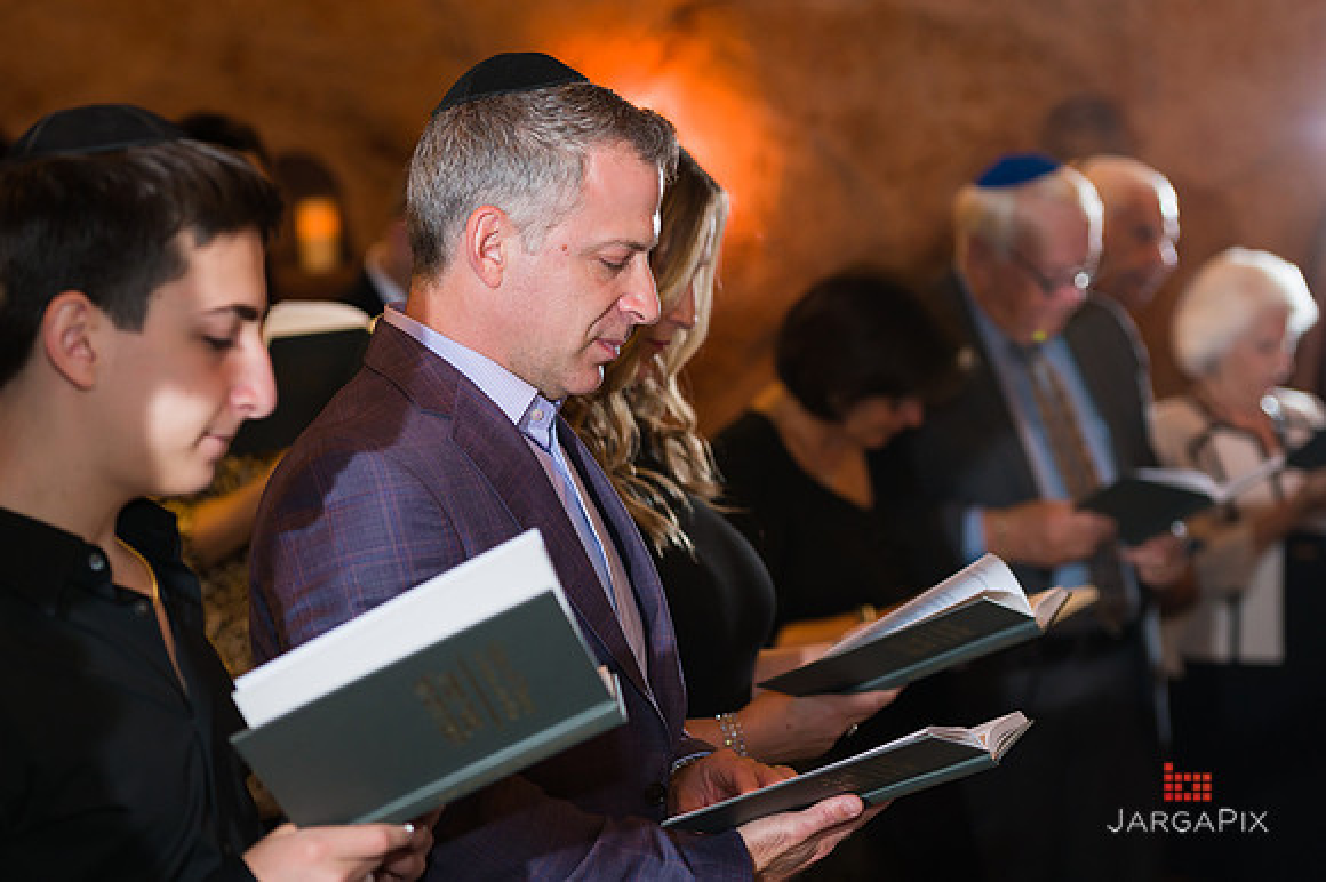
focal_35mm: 101
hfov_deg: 20.3
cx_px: 663
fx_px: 3704
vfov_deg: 13.6
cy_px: 441
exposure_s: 1/200
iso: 1000
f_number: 4
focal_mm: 98
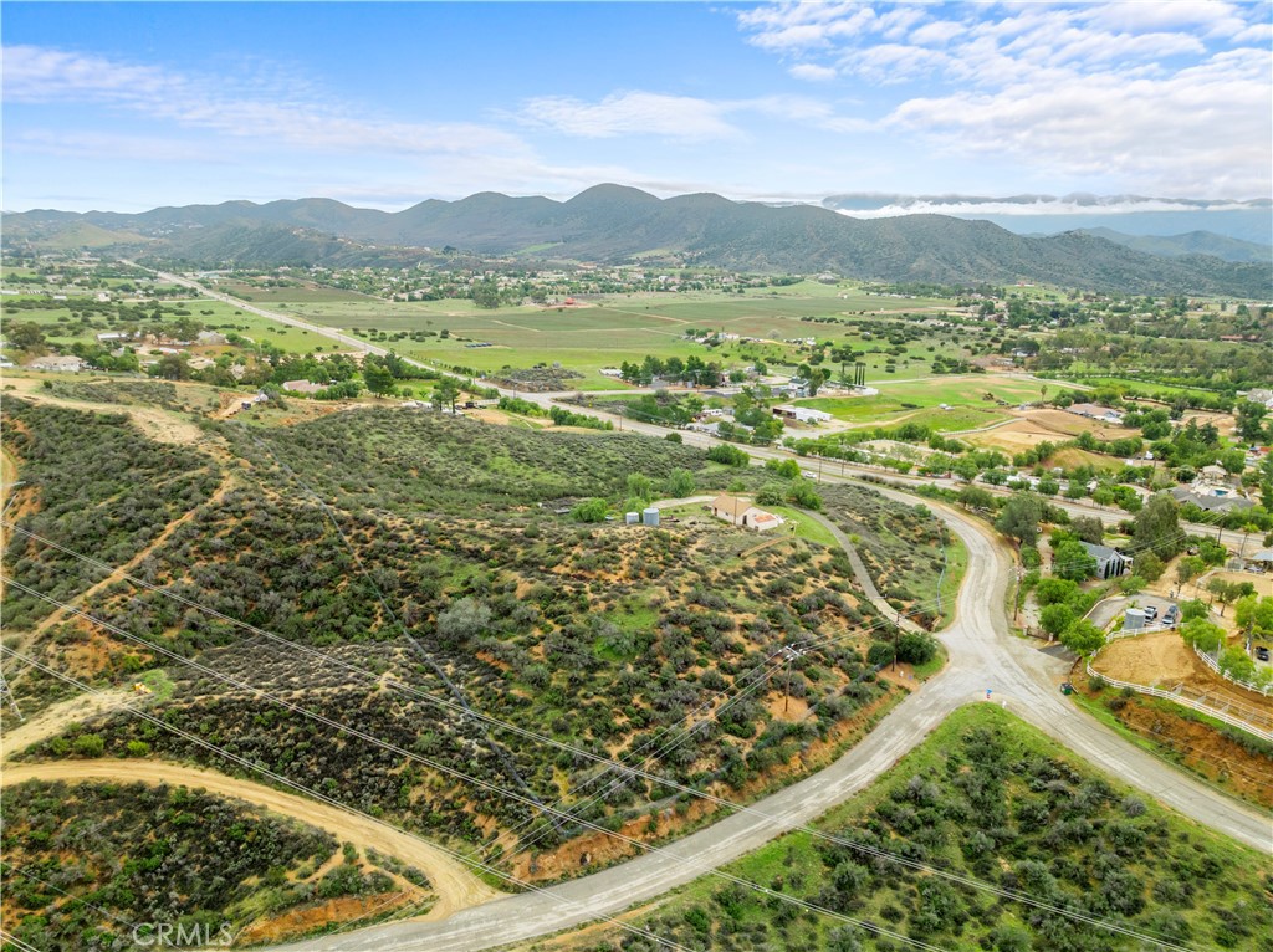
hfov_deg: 71.6
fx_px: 882
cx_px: 636
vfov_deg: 56.7
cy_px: 476
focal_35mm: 24
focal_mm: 12.29
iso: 100
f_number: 2.8
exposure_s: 1/400
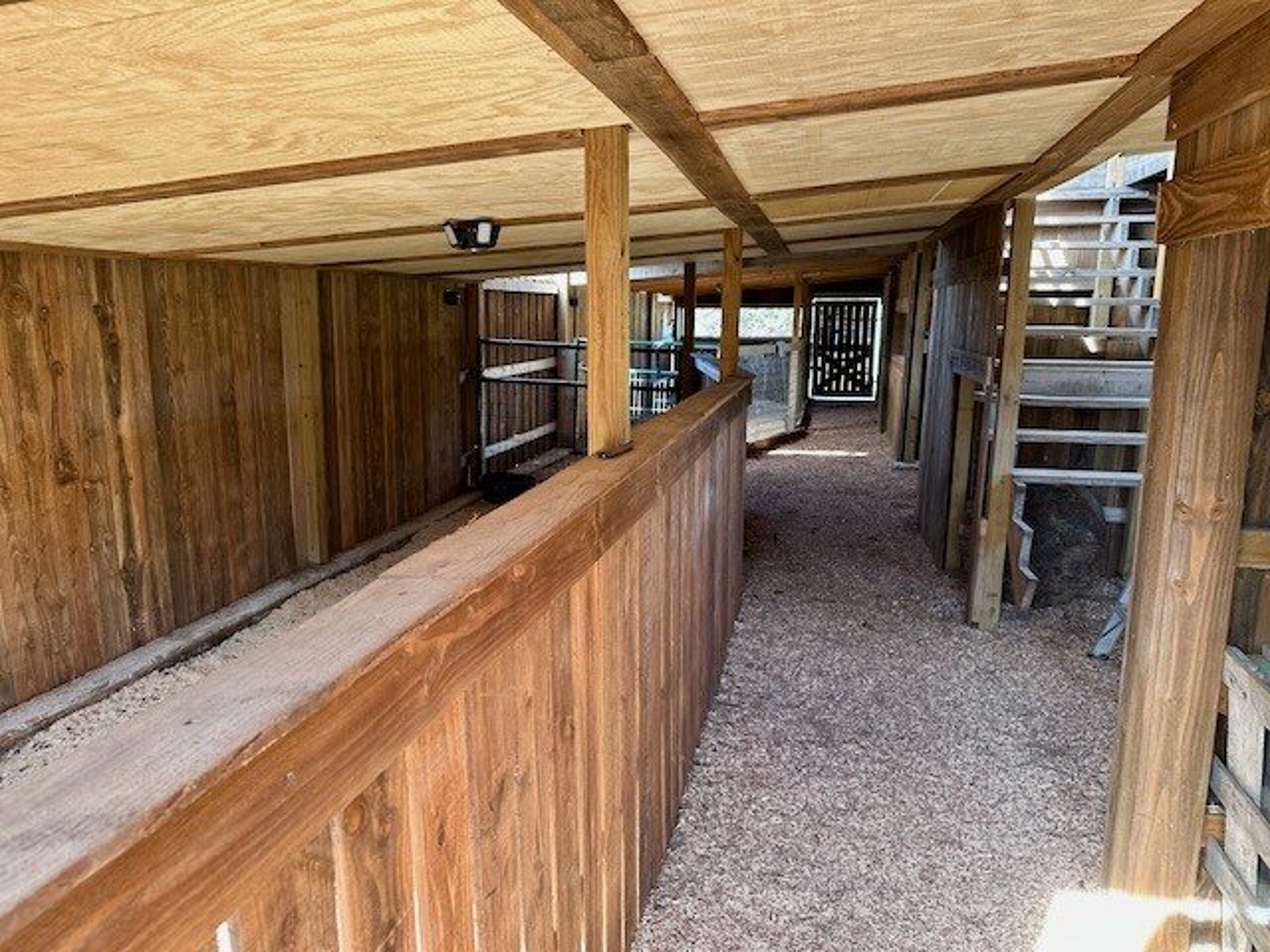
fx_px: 881
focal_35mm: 24
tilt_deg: -10.6
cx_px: 635
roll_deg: -0.5
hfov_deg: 71.6
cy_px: 476
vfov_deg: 56.8
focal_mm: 6.86
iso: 125
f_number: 1.78
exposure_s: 1/121
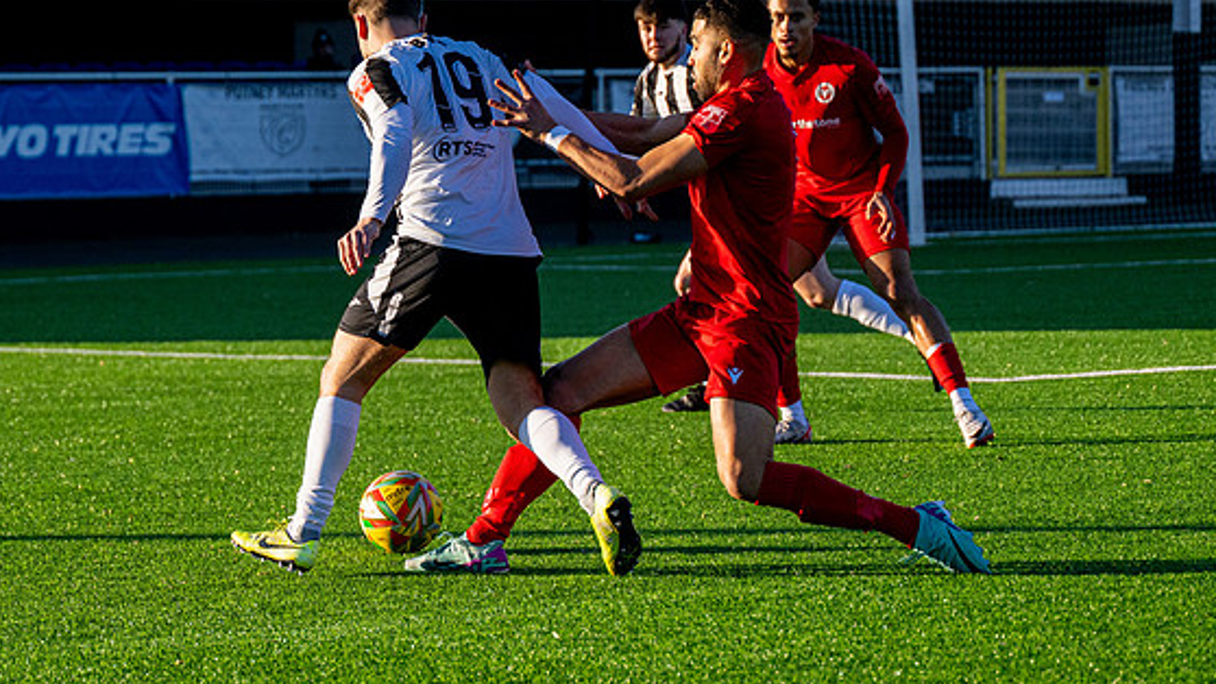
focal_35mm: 180
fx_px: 5804
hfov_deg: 12.0
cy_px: 394
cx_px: 586
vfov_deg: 6.7
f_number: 4
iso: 400
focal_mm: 98
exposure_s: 1/3200
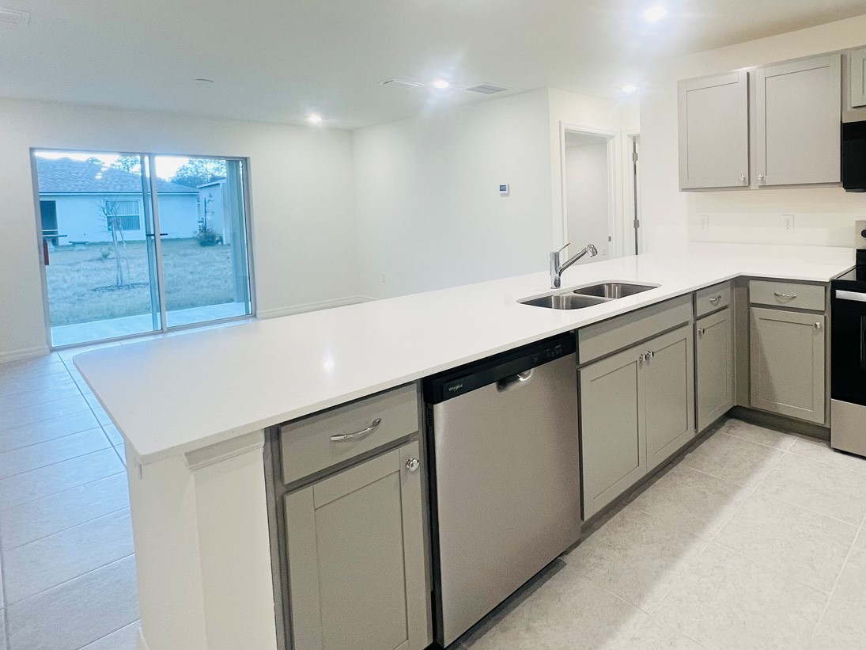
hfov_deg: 81.1
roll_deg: +1.4
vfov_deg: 67.3
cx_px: 595
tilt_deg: -4.4
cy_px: 234
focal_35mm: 19
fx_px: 475
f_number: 1.8
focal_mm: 1.57
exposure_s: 1/120
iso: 160
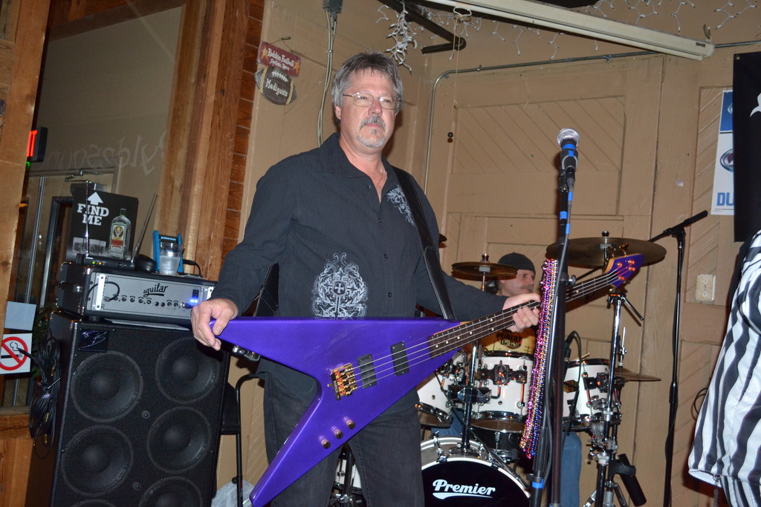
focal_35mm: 36
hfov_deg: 53.1
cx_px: 380
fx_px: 761
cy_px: 254
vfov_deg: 36.9
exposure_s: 1/30
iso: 800
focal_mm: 24
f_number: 4
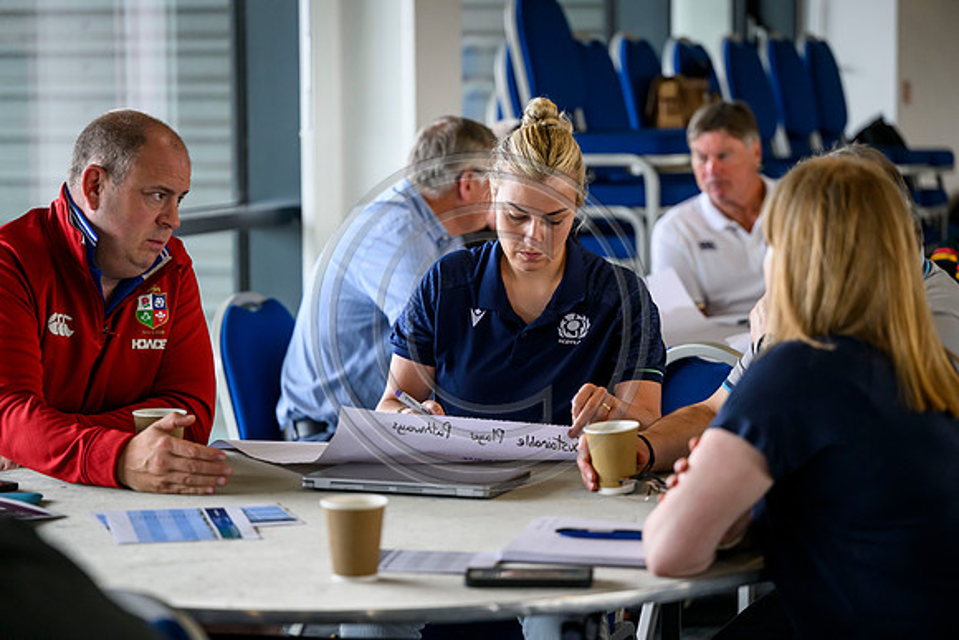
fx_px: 2931
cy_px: 320
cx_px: 480
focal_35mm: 110
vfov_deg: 12.5
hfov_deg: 18.6
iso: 2500
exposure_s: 1/800
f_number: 2.8
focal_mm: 110
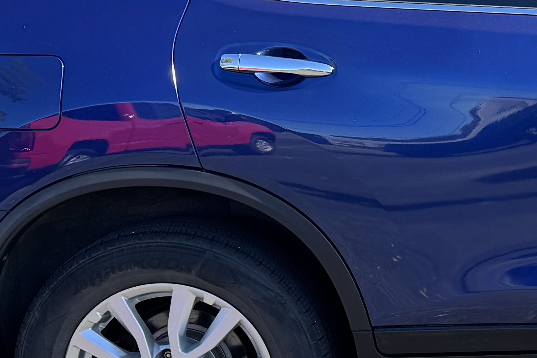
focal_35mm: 90
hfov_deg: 20.4
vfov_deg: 15.2
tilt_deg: -11.4
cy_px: 170
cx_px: 722
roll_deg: +2.9
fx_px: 1342
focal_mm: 6.76
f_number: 1.78
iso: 80
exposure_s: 1/888
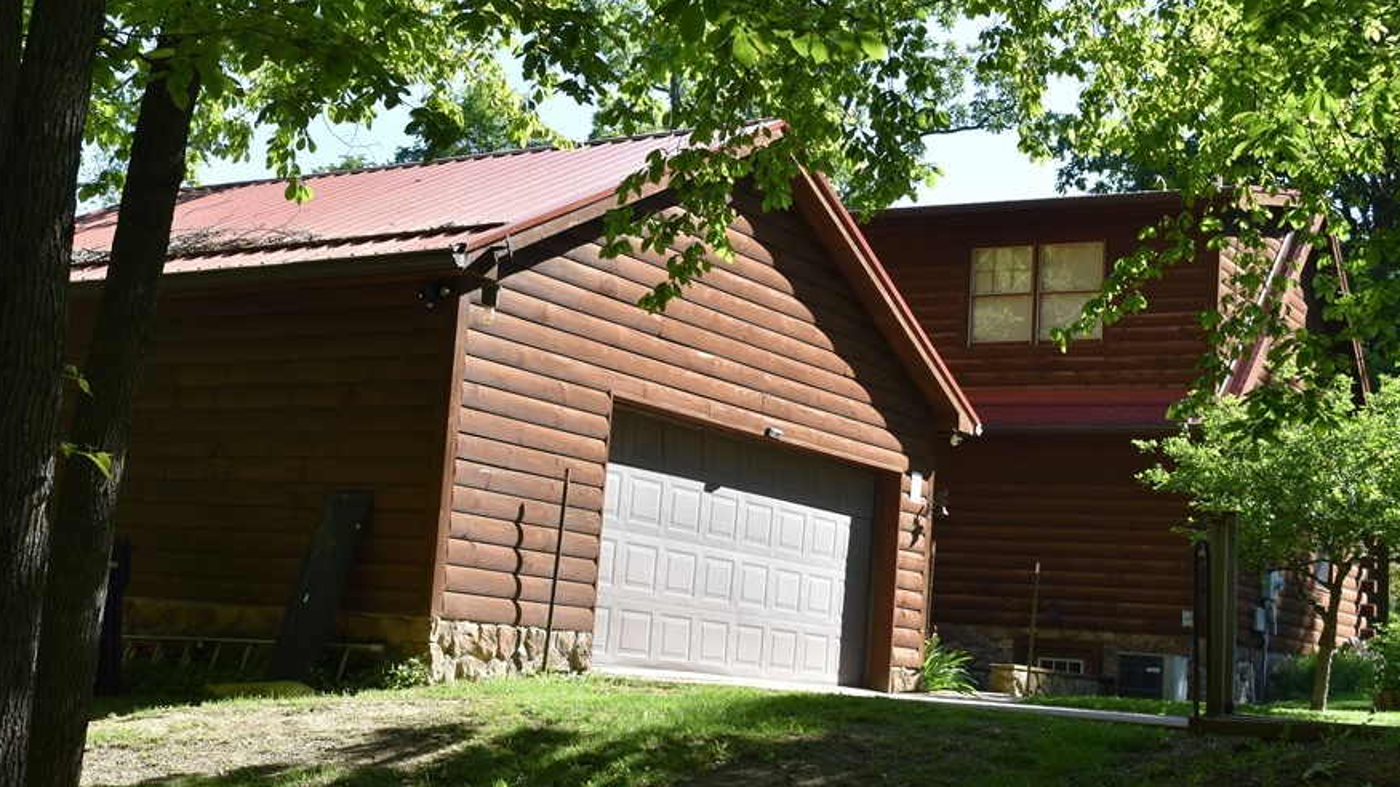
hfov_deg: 39.2
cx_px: 539
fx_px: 1954
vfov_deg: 22.7
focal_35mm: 53
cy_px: 306
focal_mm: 27
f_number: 8
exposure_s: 1/250
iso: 220
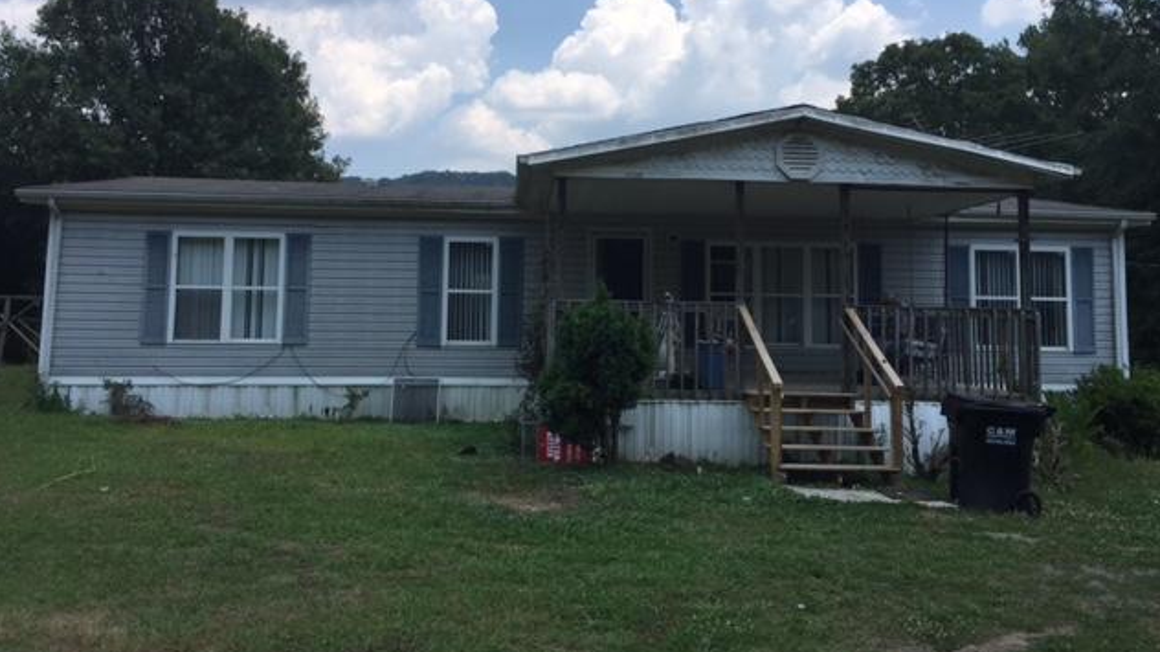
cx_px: 578
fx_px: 984
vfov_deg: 36.4
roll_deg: -0.9
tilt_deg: +5.4
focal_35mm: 32
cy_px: 239
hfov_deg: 61.0
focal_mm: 4.15
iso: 32
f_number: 2.2
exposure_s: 1/2326
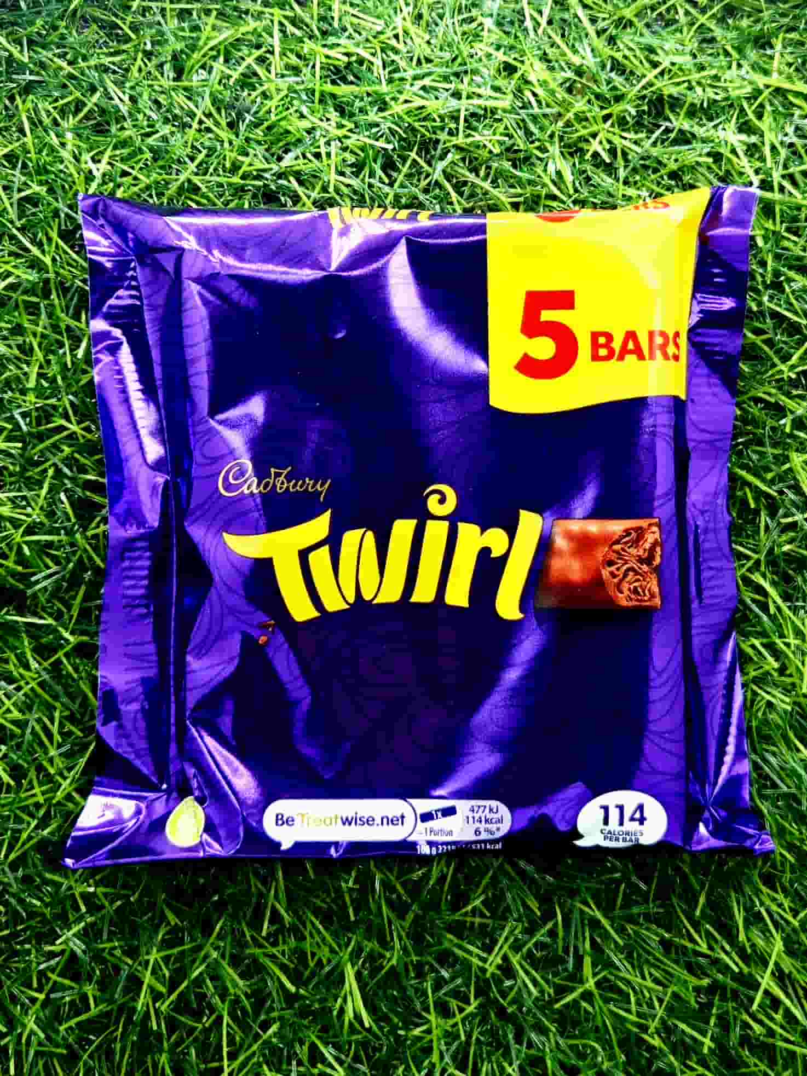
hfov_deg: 58.9
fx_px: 715
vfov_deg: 73.9
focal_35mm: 23
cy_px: 538
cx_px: 404
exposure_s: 1/182
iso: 80
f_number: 1.8
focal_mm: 5.4
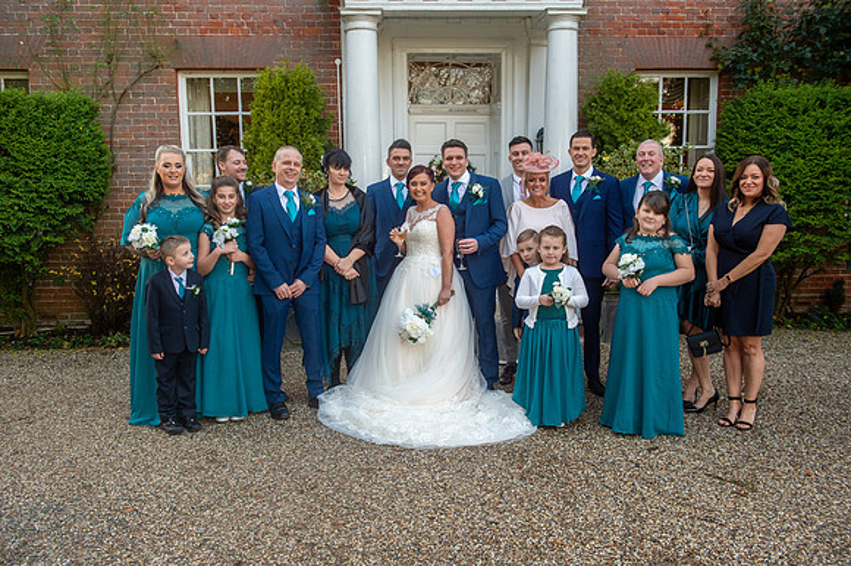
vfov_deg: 41.1
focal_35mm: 32
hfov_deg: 58.7
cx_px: 426
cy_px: 283
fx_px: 756
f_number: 4.5
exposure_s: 1/200
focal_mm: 32
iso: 640
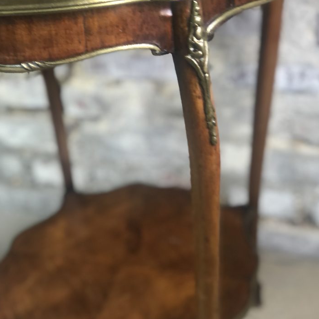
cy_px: 97
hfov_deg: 25.7
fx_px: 699
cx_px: 172
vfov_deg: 25.5
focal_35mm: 67
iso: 125
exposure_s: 1/33
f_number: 2.4
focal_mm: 6
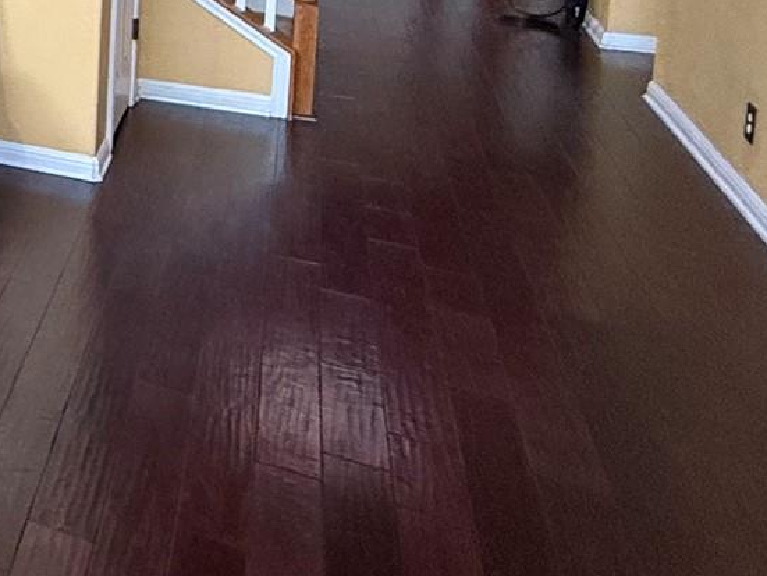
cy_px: -136
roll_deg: +1.1
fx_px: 1153
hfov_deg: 24.1
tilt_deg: -6.2
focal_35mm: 52
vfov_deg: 25.0
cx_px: -509
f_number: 2.2
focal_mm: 2.22
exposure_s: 1/60
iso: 500
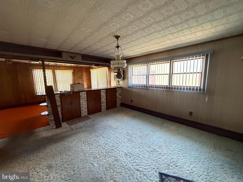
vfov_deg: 85.7
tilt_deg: -7.7
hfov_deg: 102.1
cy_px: 91
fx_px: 98
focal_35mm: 14
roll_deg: +0.9
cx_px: 122
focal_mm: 2.22
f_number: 2.2
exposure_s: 1/60
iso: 640
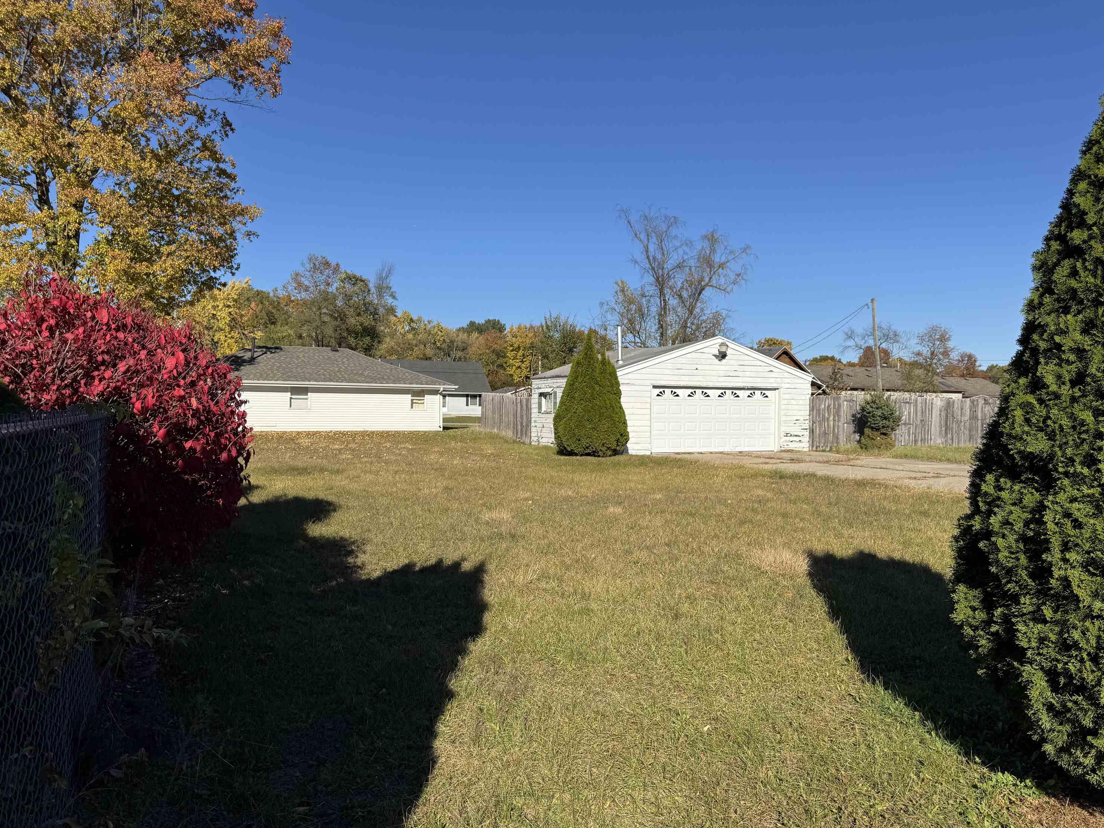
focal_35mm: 25
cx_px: 544
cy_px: 411
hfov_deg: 69.4
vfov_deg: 54.9
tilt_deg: -2.0
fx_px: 797
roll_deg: -0.8
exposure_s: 1/5348
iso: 80
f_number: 1.78
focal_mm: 6.76
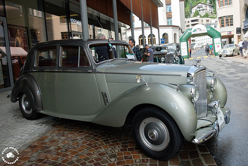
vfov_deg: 43.2
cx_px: 139
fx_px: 209
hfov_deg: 61.3
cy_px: 73
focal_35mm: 30
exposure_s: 1/125
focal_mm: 18
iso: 400
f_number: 7.1
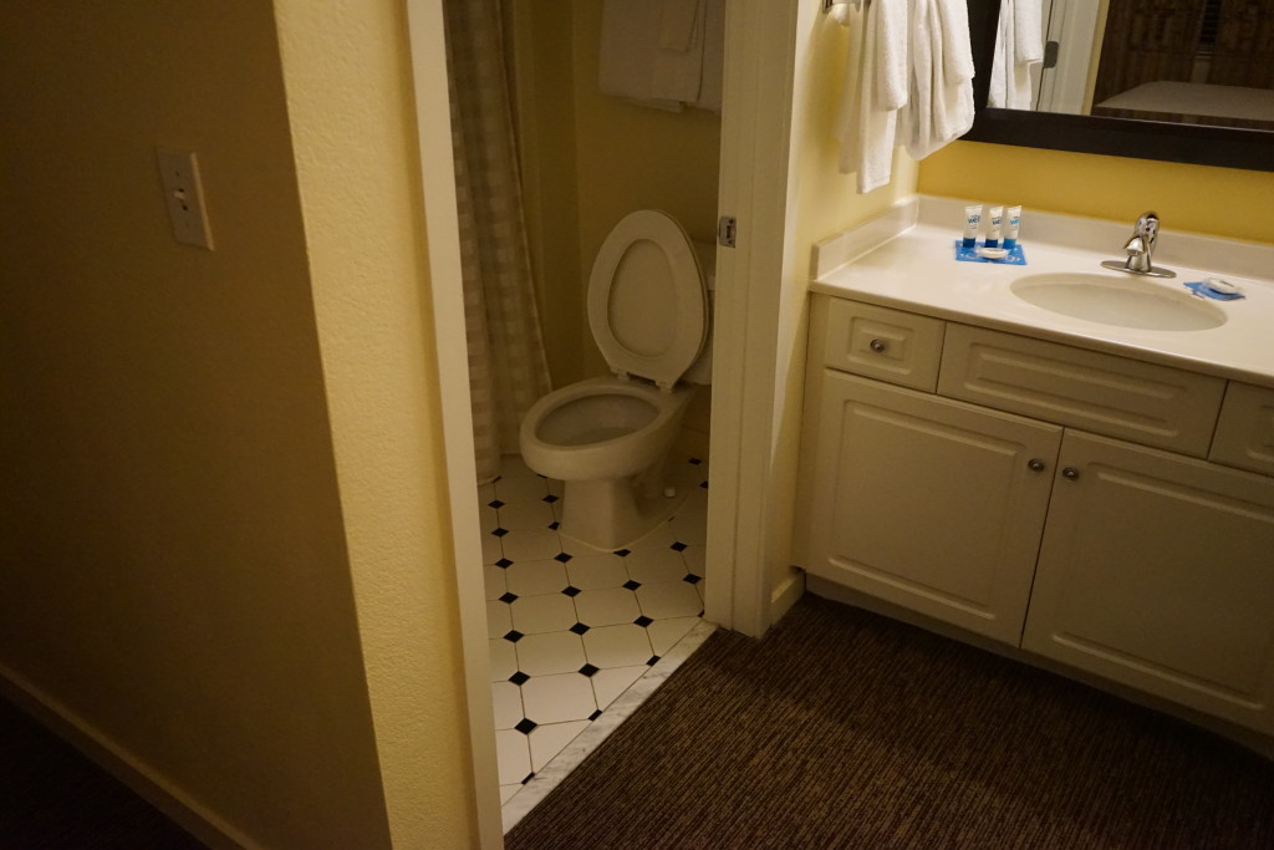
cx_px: 637
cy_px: 425
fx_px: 1026
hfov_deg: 63.7
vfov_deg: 45.0
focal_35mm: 29
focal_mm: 29
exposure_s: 1/160
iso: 6400
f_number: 3.5
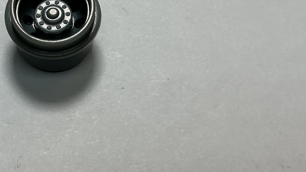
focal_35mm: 67
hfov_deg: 31.0
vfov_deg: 17.8
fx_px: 544
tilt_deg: -64.4
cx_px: 82
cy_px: 24
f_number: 1.8
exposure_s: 1/316
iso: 25
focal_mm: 3
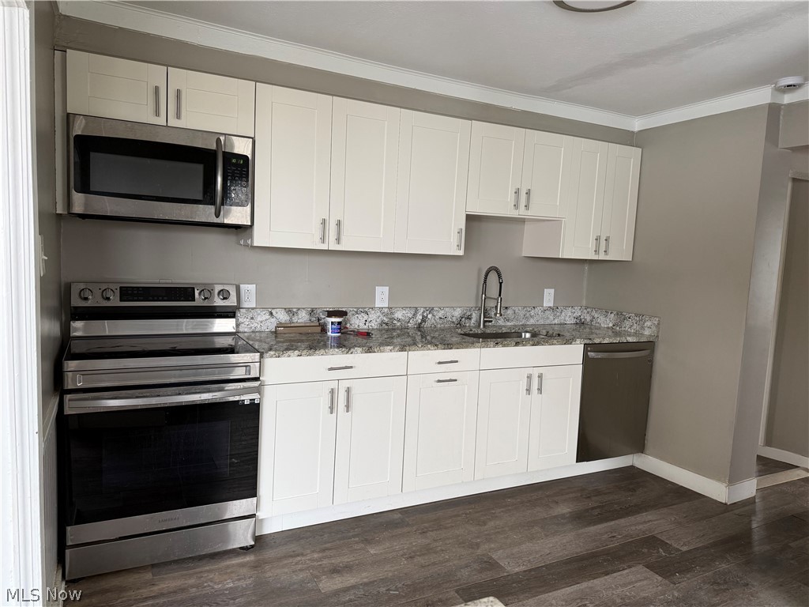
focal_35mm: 24
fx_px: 561
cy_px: 304
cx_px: 404
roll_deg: -2.7
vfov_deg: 56.8
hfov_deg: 71.6
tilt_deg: -5.4
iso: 200
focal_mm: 6.76
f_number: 1.78
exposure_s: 1/120
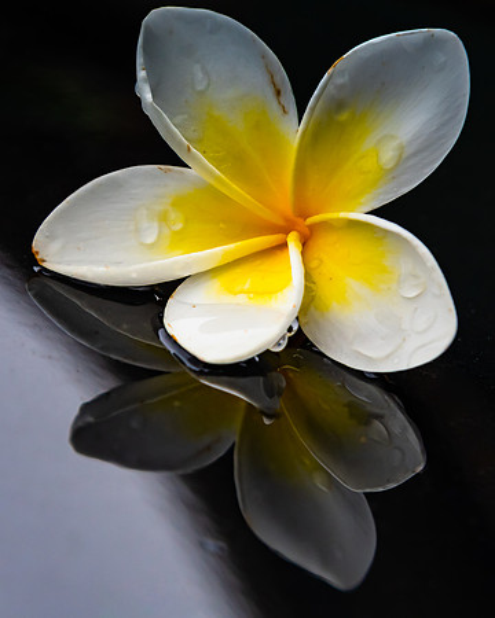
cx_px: 237
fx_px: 3558
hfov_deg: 8.0
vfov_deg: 9.9
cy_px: 309
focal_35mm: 194
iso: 800
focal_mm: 92
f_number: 6.3
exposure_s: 1/160
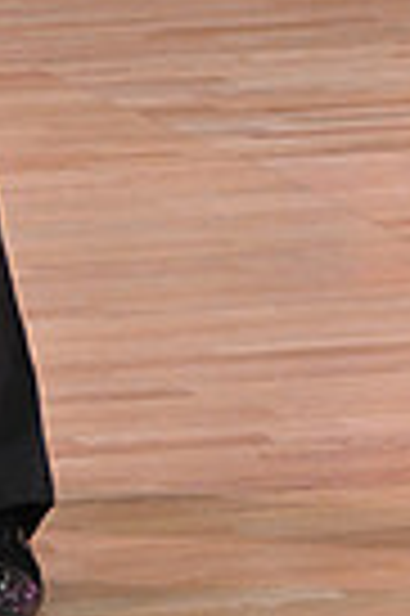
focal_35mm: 423
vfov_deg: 4.9
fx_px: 7244
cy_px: -202
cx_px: 210
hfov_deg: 3.2
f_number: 5
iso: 2500
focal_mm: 100
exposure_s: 1/320
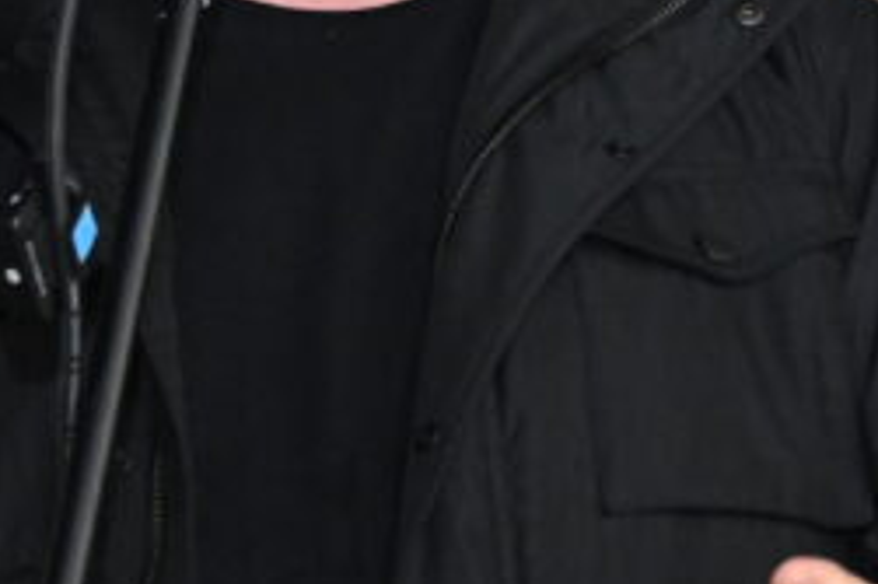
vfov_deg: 3.7
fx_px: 8945
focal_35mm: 367
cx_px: 658
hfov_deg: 5.6
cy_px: 65
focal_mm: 90
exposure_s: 1/160
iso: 6400
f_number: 6.3
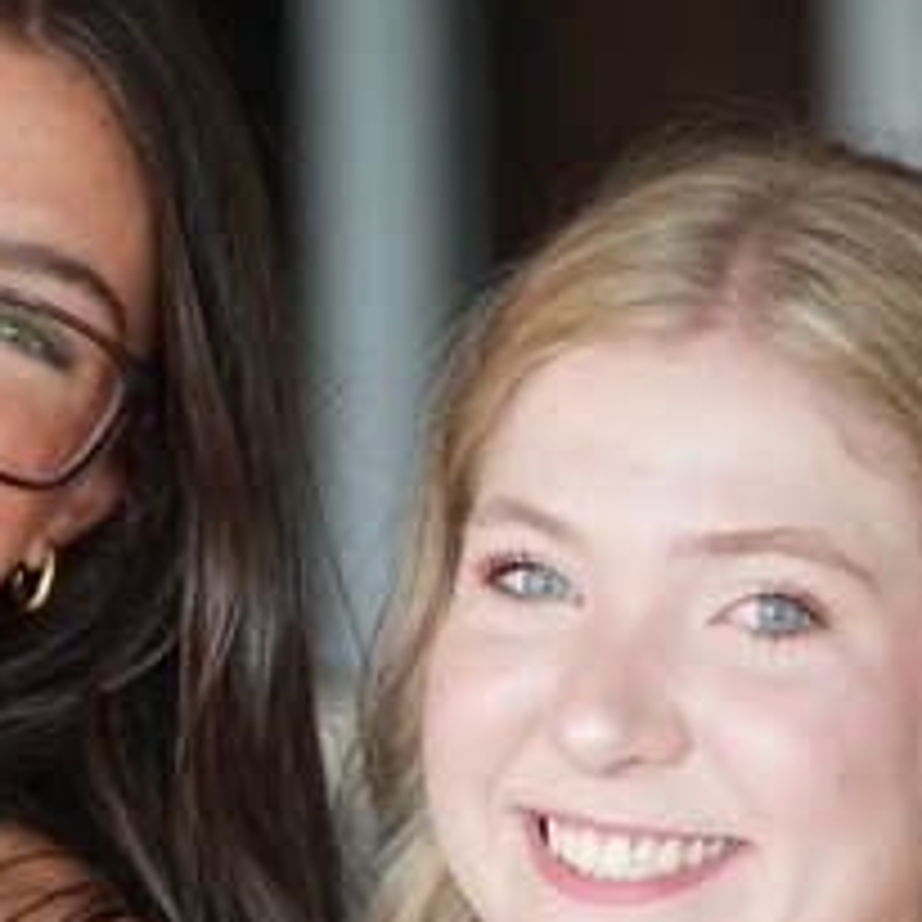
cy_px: 1122
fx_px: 16875
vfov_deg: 3.1
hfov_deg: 3.1
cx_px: 234
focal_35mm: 560
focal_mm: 132
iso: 1600
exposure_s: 1/160
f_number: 3.5
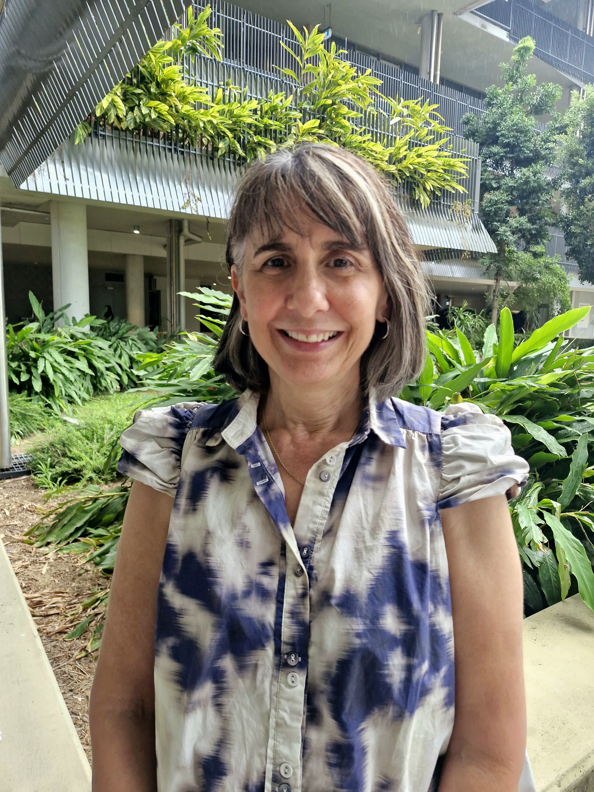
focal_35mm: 23
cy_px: 396
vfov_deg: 73.9
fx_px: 526
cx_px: 297
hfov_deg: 58.9
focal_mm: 5.54
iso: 160
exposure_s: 1/100
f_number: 1.8
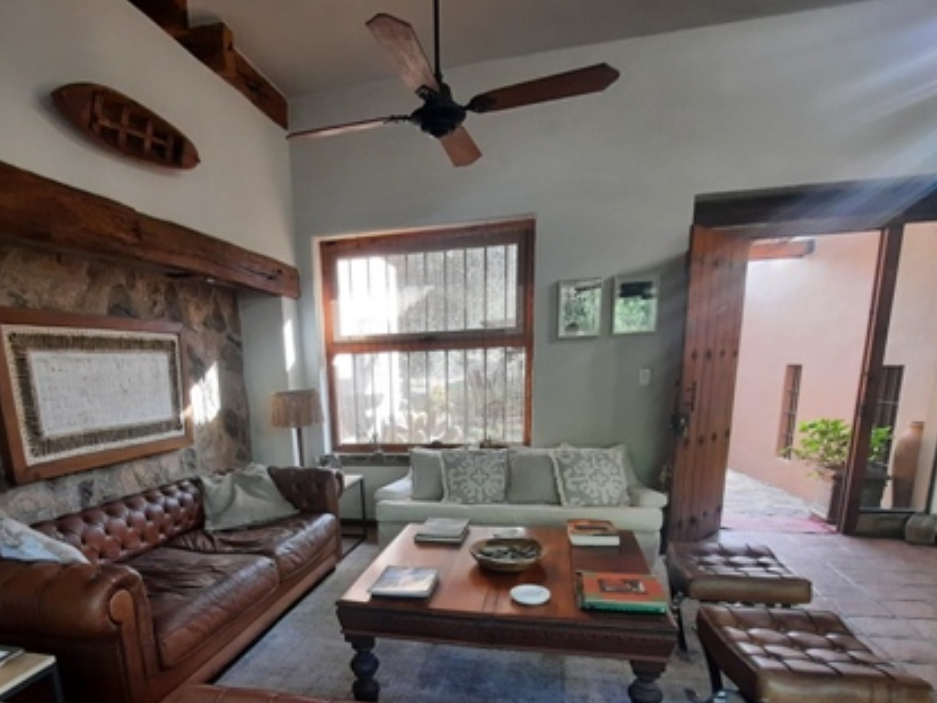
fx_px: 541
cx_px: 378
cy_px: 498
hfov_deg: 80.8
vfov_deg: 63.3
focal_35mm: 20
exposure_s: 1/50
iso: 160
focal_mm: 1.74
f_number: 2.2
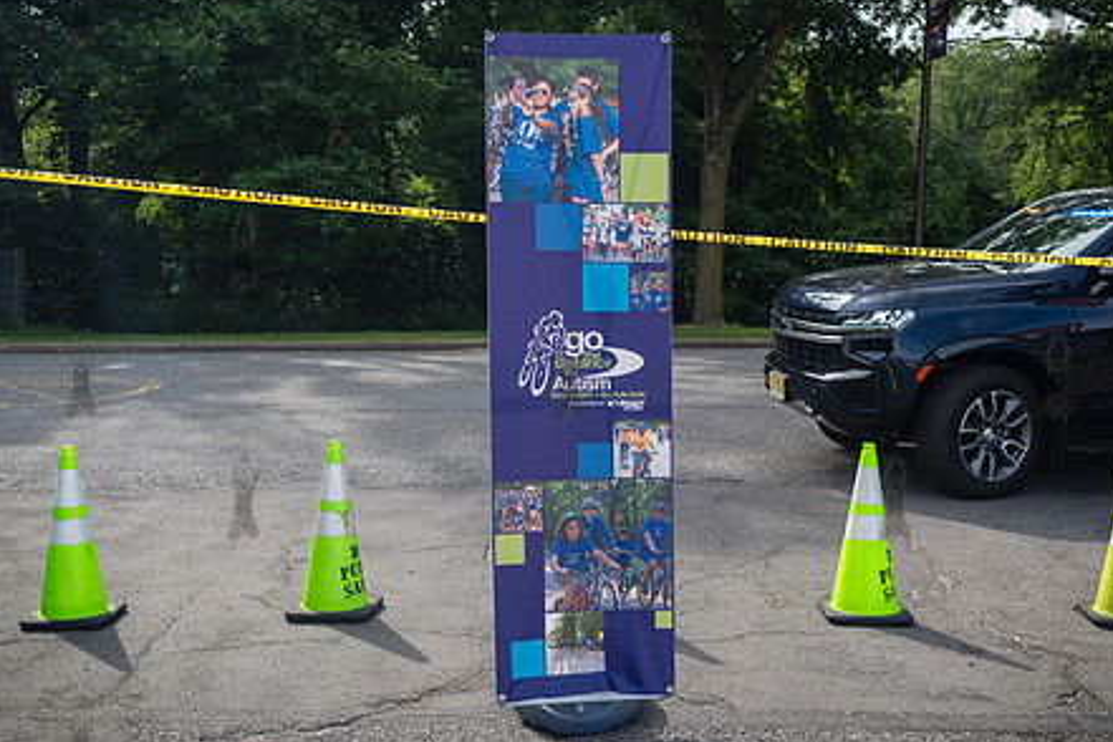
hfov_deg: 42.7
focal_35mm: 46
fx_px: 1422
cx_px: 568
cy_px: 372
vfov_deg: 29.2
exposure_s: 1/640
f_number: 5
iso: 250
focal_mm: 35
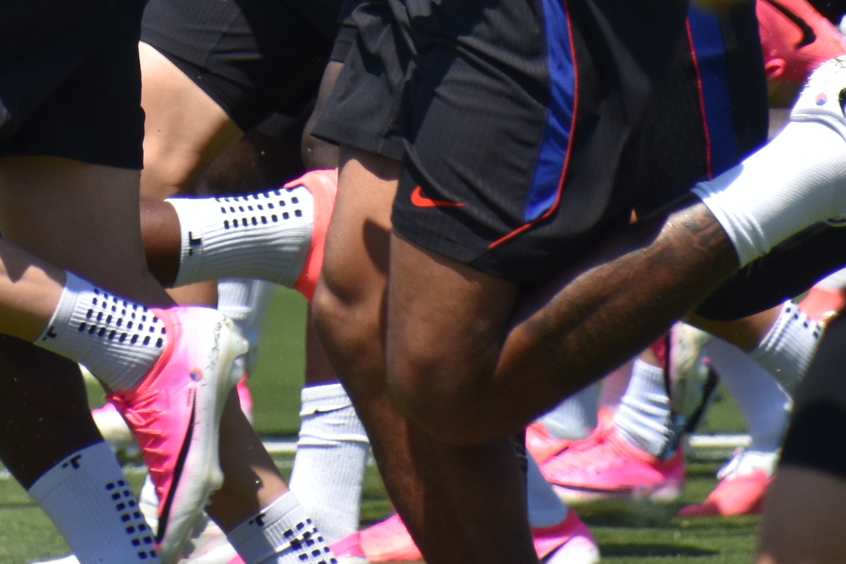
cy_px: -284
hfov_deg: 1.4
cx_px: 201
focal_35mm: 1497
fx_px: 35171
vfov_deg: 0.9
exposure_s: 1/1600
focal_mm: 300
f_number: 6.3
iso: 400
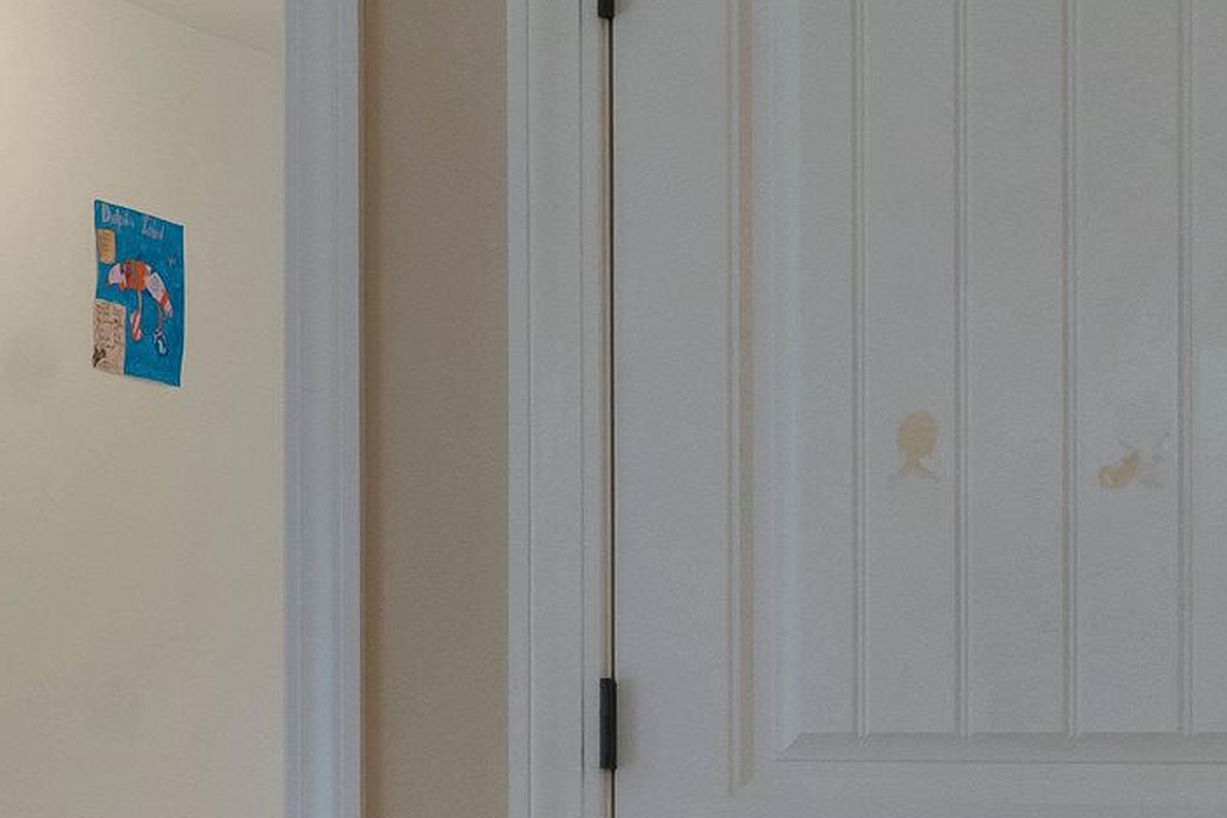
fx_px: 2386
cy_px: 747
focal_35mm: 70
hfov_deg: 22.0
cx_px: -778
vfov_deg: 19.1
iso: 800
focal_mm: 16
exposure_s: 1/90
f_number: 8
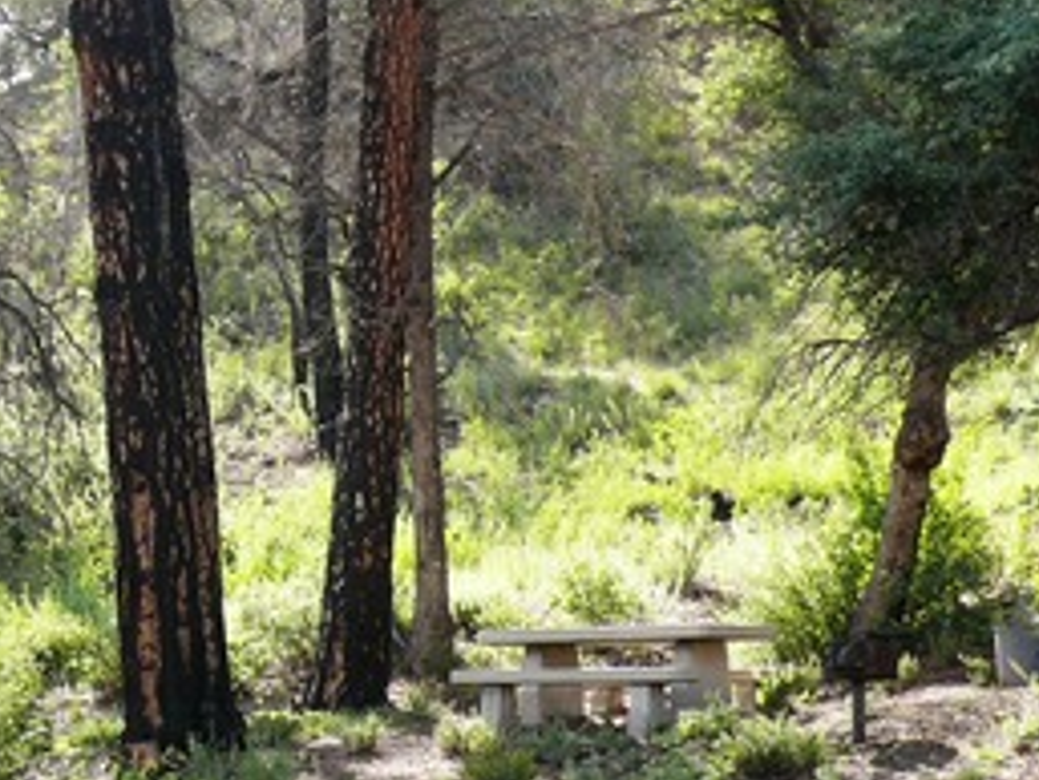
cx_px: 396
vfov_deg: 8.8
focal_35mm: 169
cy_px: 531
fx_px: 5075
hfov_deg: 11.7
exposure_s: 1/125
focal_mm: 12.2
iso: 100
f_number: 4
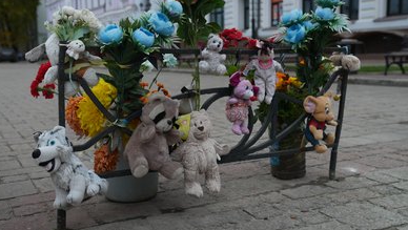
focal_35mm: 41
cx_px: 199
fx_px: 444
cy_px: 92
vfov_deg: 29.0
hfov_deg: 49.4
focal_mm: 38
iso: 400
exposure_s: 1/50
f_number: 4
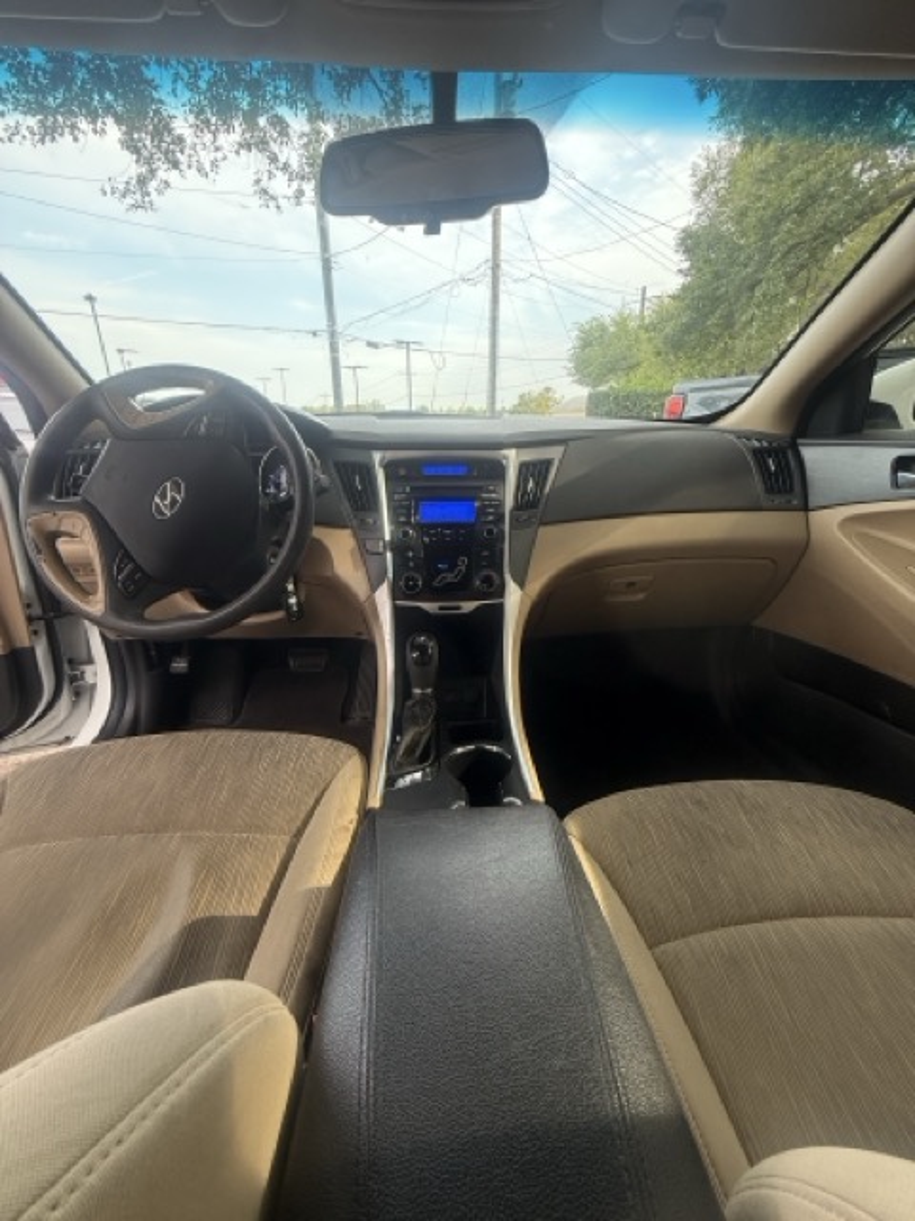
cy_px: 610
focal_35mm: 14
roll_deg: +2.0
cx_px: 458
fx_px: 493
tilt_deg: -21.3
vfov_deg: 102.1
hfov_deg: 85.7
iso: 64
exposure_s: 1/124
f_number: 2.2
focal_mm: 2.22
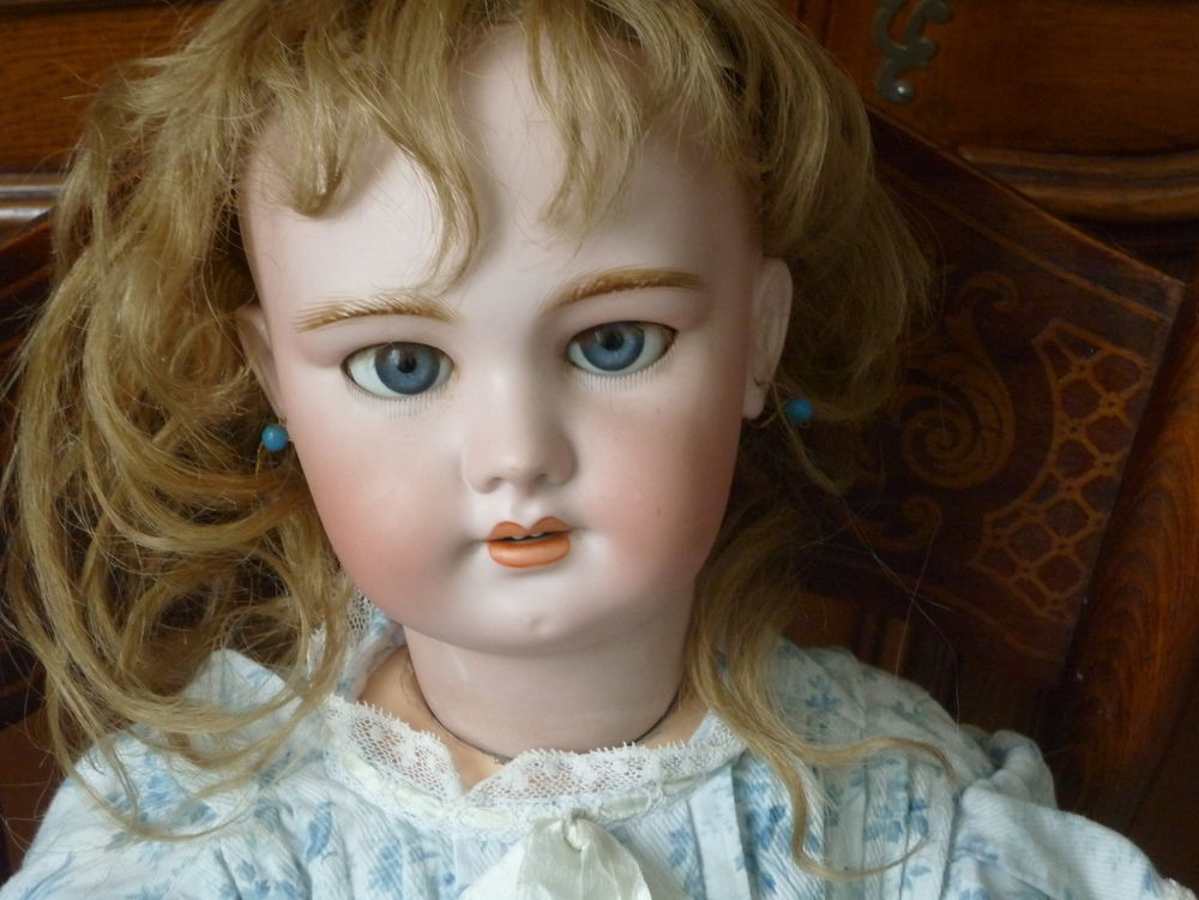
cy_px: 450
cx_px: 600
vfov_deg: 18.2
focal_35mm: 81
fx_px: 2806
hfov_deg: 24.1
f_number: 4.2
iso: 400
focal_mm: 13.3
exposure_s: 1/20
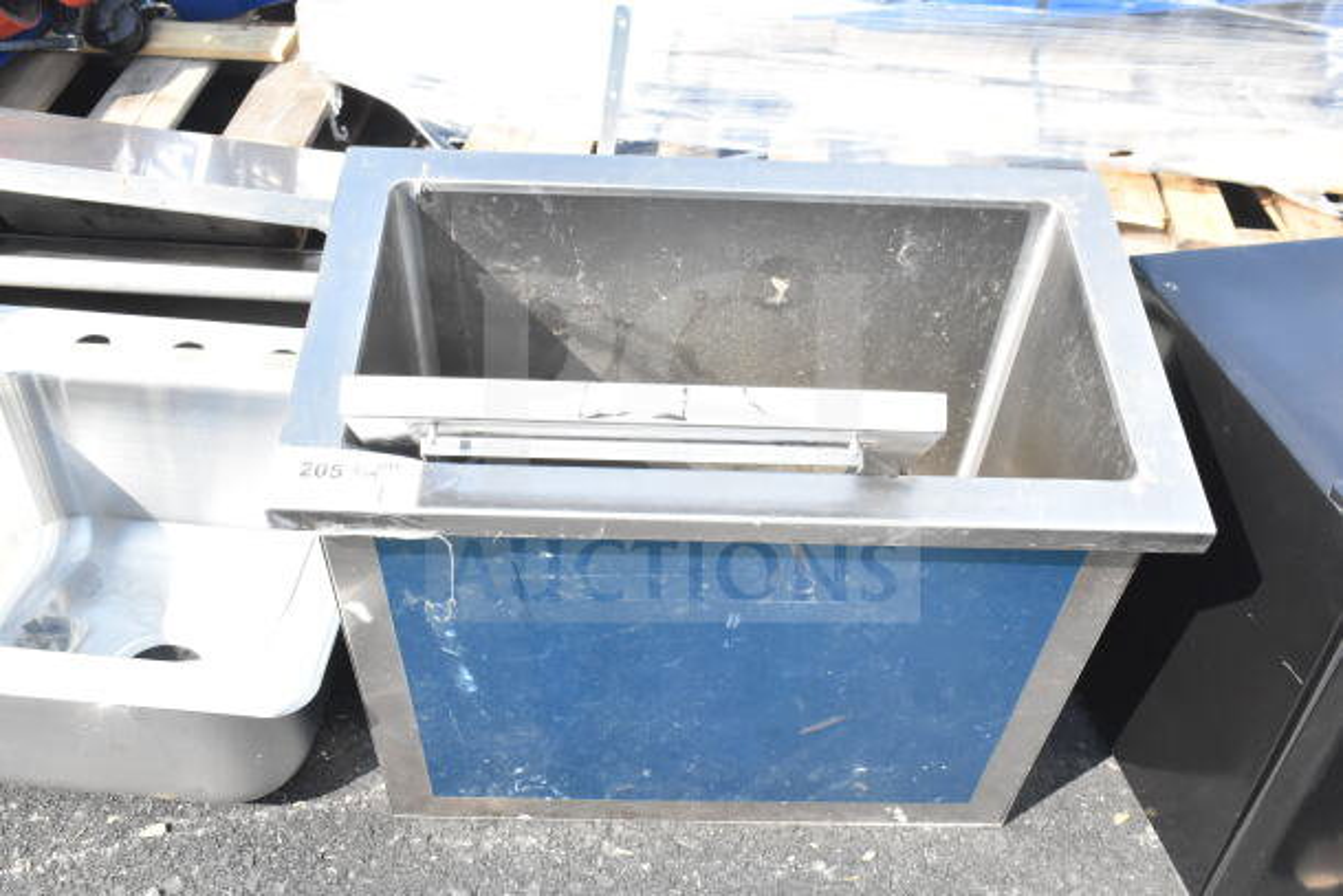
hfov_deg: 53.1
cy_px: 448
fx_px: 1343
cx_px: 672
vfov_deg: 36.9
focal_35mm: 36
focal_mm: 24
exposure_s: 1/500
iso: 1600
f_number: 11
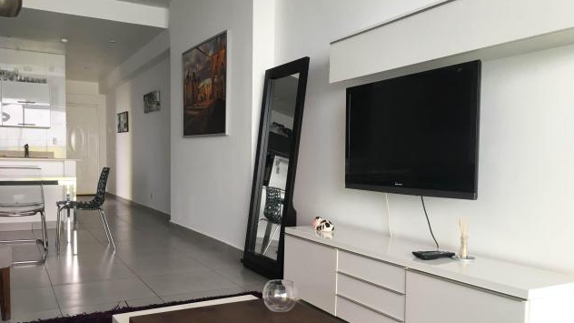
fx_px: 487
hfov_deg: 61.0
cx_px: 288
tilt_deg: -4.1
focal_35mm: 32
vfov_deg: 36.5
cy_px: 195
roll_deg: -1.1
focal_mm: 4.15
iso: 25
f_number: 2.2
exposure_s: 1/40
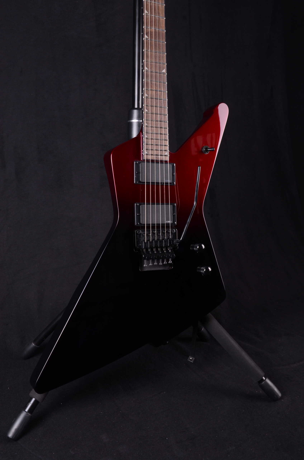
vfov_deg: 51.4
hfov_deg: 35.3
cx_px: 152
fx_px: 477
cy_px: 230
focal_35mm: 38
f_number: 11
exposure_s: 1/200
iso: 200
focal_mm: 25
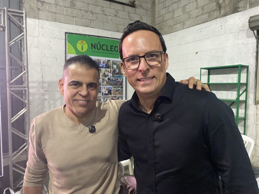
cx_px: 130
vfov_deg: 53.1
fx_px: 195
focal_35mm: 26
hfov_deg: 67.3
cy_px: 97
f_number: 1.8
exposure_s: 1/30
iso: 640
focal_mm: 4.25
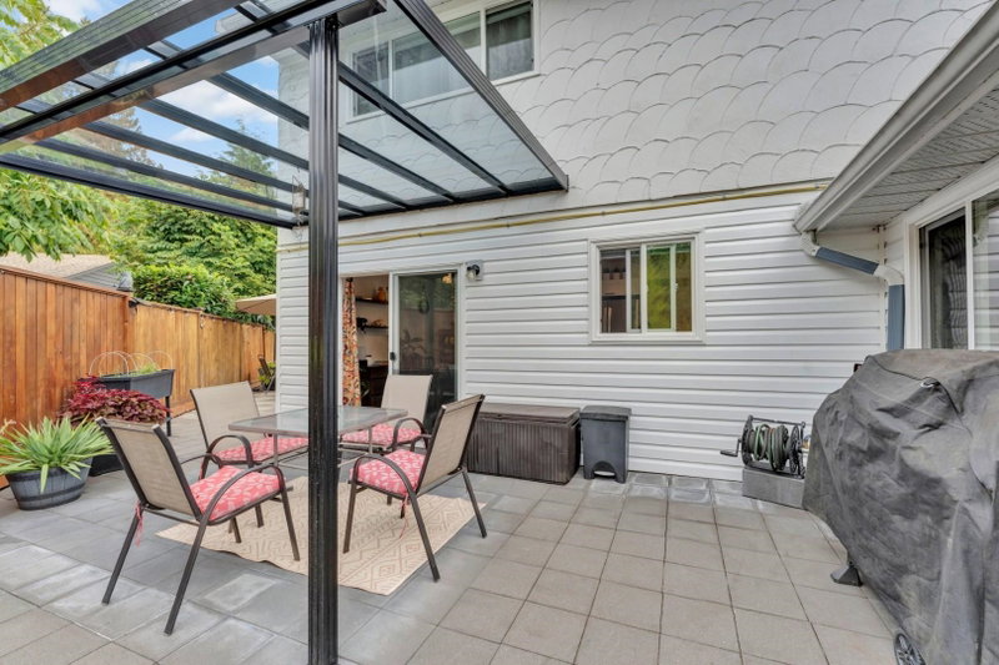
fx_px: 433
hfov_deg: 98.2
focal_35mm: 16
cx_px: 500
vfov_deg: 75.1
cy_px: 332
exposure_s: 1/200
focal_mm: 15.6
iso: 400
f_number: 8
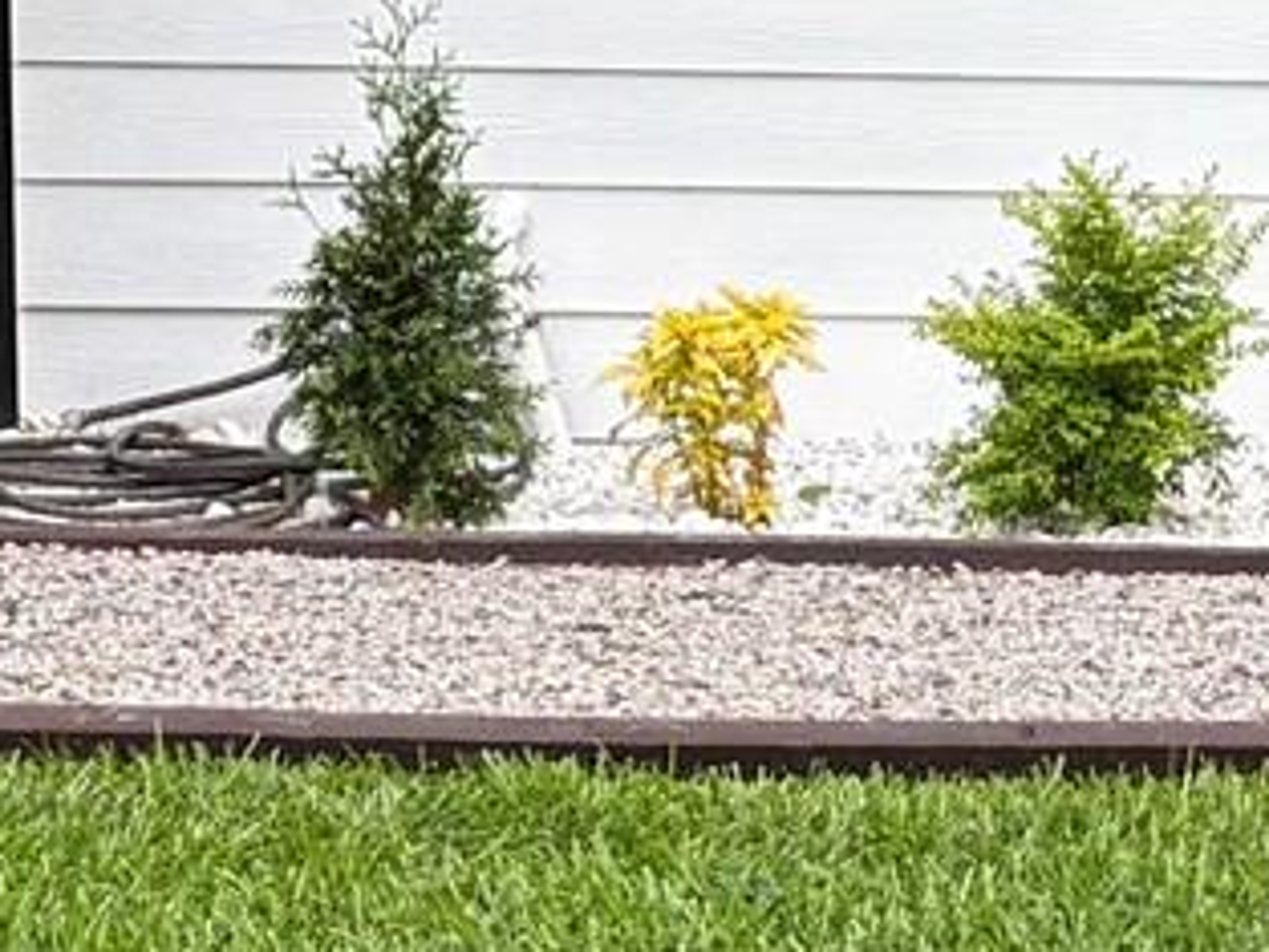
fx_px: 6234
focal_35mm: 170
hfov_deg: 11.5
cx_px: -109
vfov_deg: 8.5
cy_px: -632
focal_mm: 5.96
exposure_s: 1/810
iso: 50
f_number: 1.6
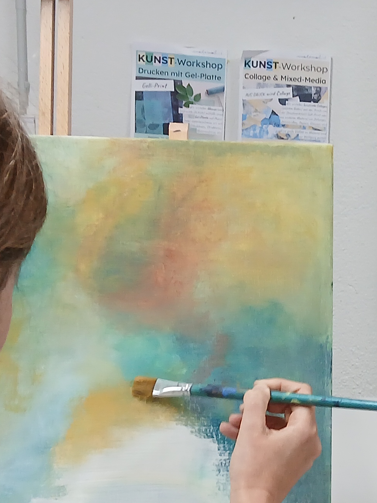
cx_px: 465
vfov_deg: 24.1
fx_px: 1177
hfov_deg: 17.3
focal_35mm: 81
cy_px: 306
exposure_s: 1/50
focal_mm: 3.98
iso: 160
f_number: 1.8
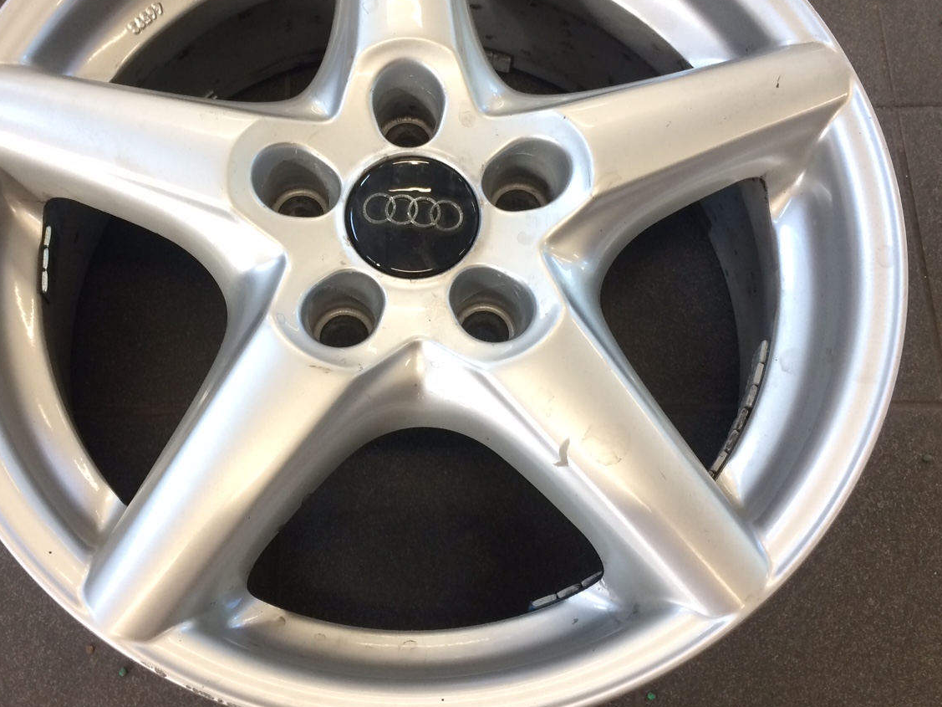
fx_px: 1143
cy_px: 265
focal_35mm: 42
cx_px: 411
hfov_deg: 44.7
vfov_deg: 34.2
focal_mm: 4.15
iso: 40
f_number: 2.2
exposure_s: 1/33
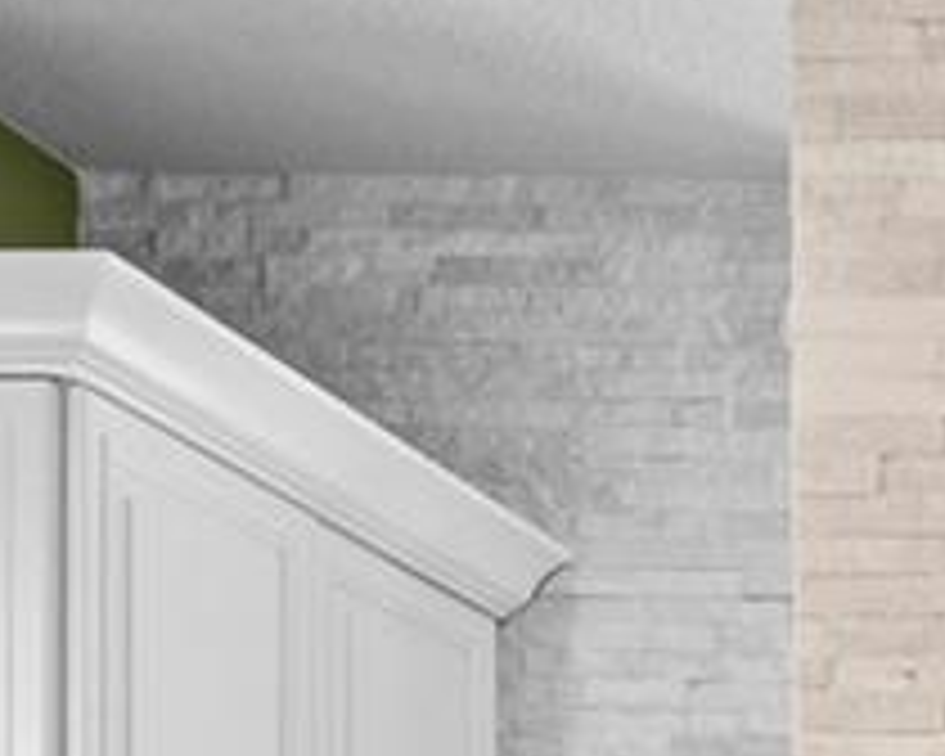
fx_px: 2797
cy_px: 1498
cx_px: 1858
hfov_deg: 15.5
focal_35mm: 100
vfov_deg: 13.3
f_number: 4
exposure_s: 1/25
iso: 250
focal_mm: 14
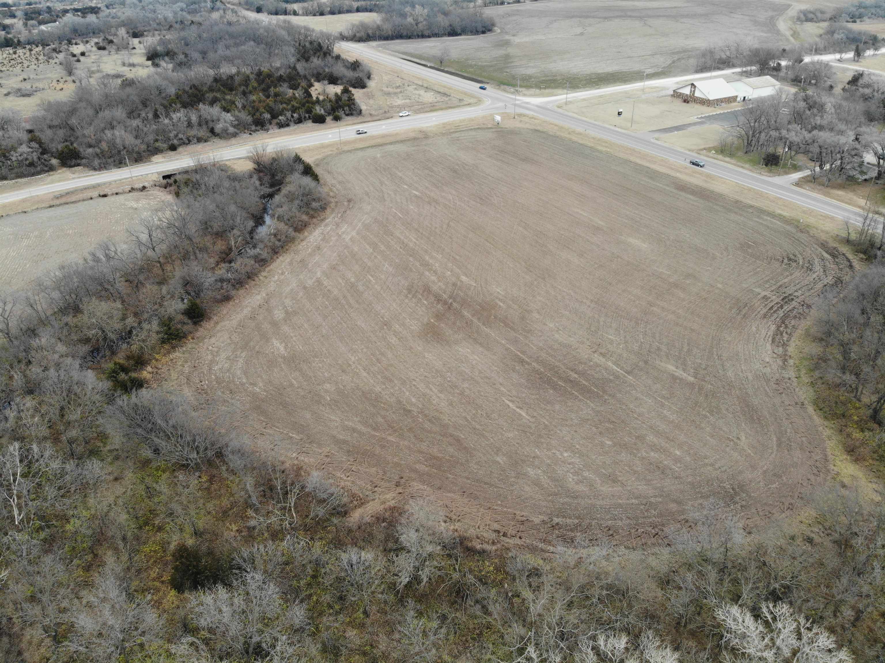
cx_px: 442
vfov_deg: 56.8
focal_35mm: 24
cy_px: 332
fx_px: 613
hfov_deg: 71.6
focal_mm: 4.5
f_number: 2.8
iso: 106
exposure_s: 1/73.3
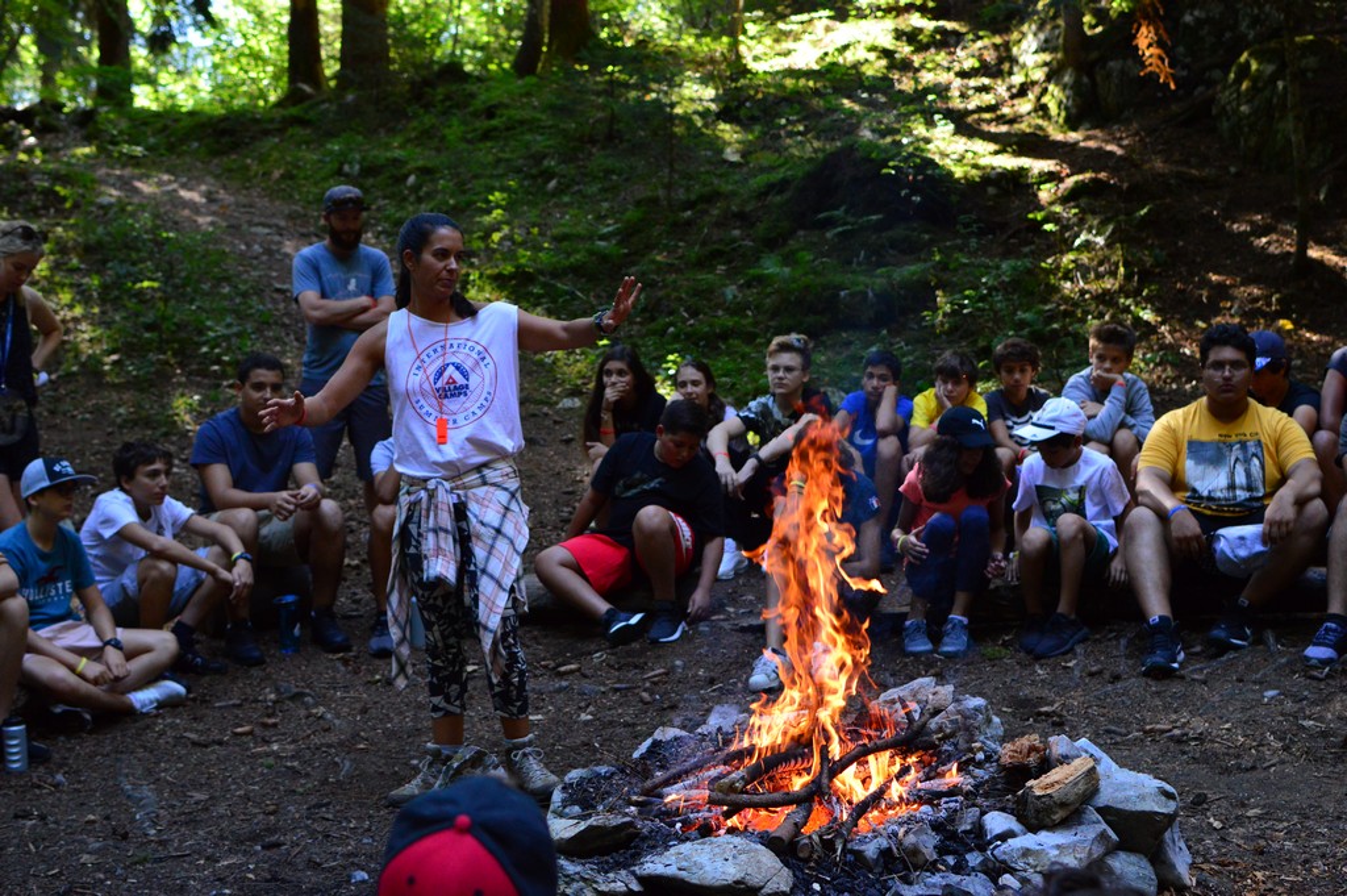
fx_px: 1963
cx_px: 674
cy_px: 448
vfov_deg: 25.7
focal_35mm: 52
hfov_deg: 37.9
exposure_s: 1/400
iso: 1600
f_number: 2.8
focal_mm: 35
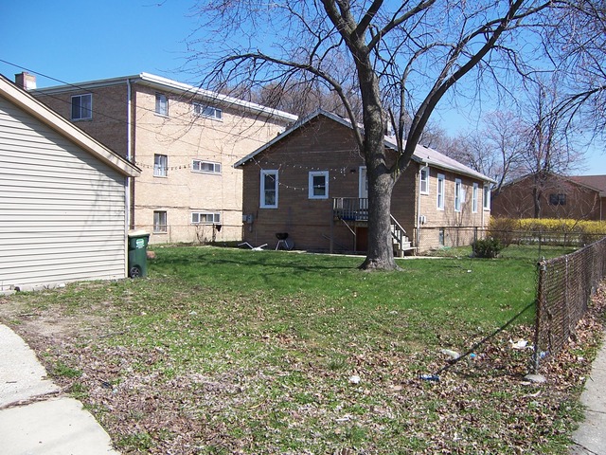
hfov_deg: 55.4
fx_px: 578
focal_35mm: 33
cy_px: 228
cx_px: 303
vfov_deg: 42.9
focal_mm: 5.5
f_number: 3.4
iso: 80
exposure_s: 1/750
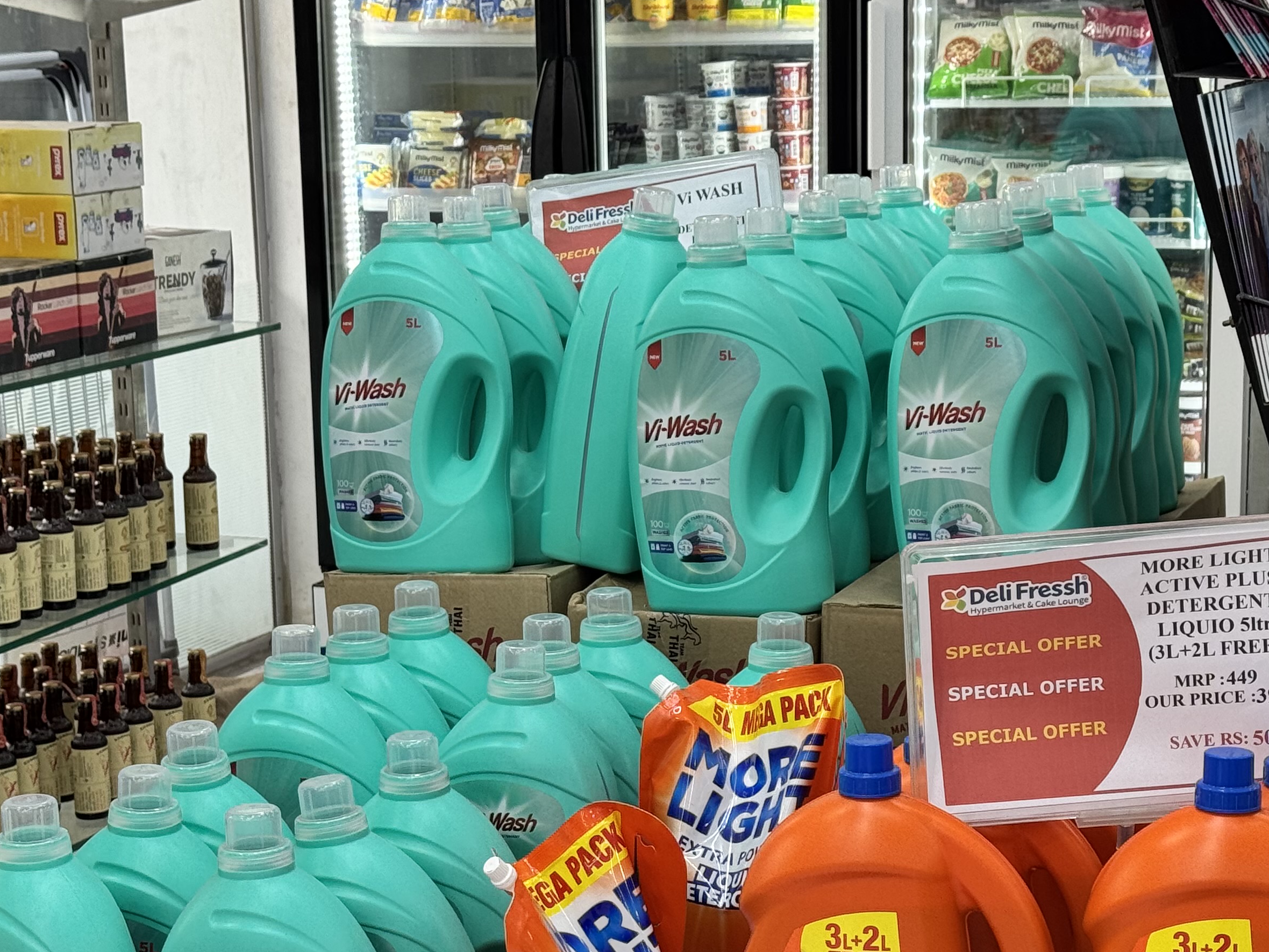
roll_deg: +1.0
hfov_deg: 23.8
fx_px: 3006
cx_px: 720
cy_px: 594
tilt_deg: -12.0
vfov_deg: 18.0
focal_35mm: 82
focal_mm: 6.76
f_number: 1.78
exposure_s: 1/121
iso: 50
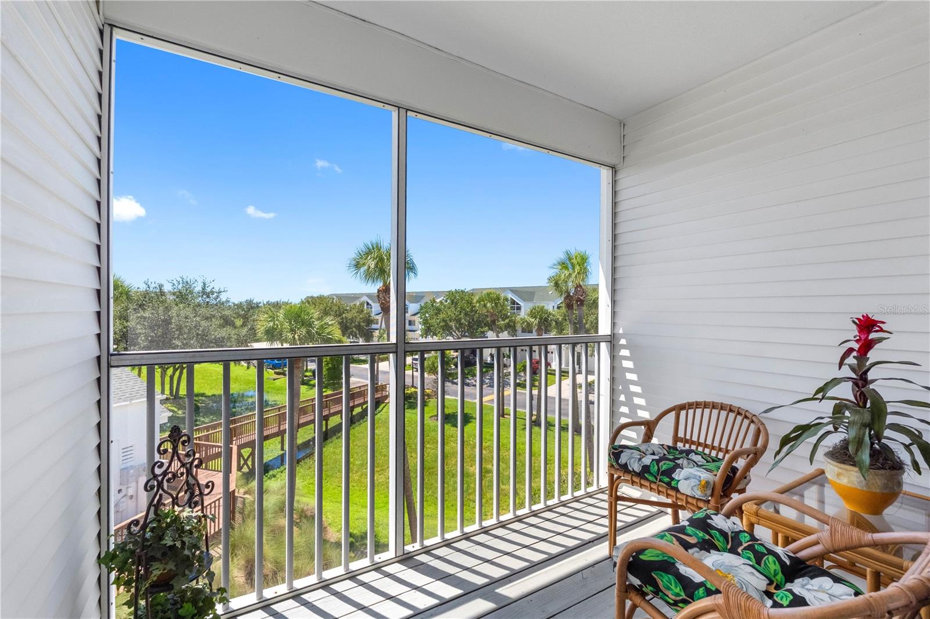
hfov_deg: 96.7
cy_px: 310
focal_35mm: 16
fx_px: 413
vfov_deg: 73.7
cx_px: 465
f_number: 7.1
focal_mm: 16
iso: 1600
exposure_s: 1/12800
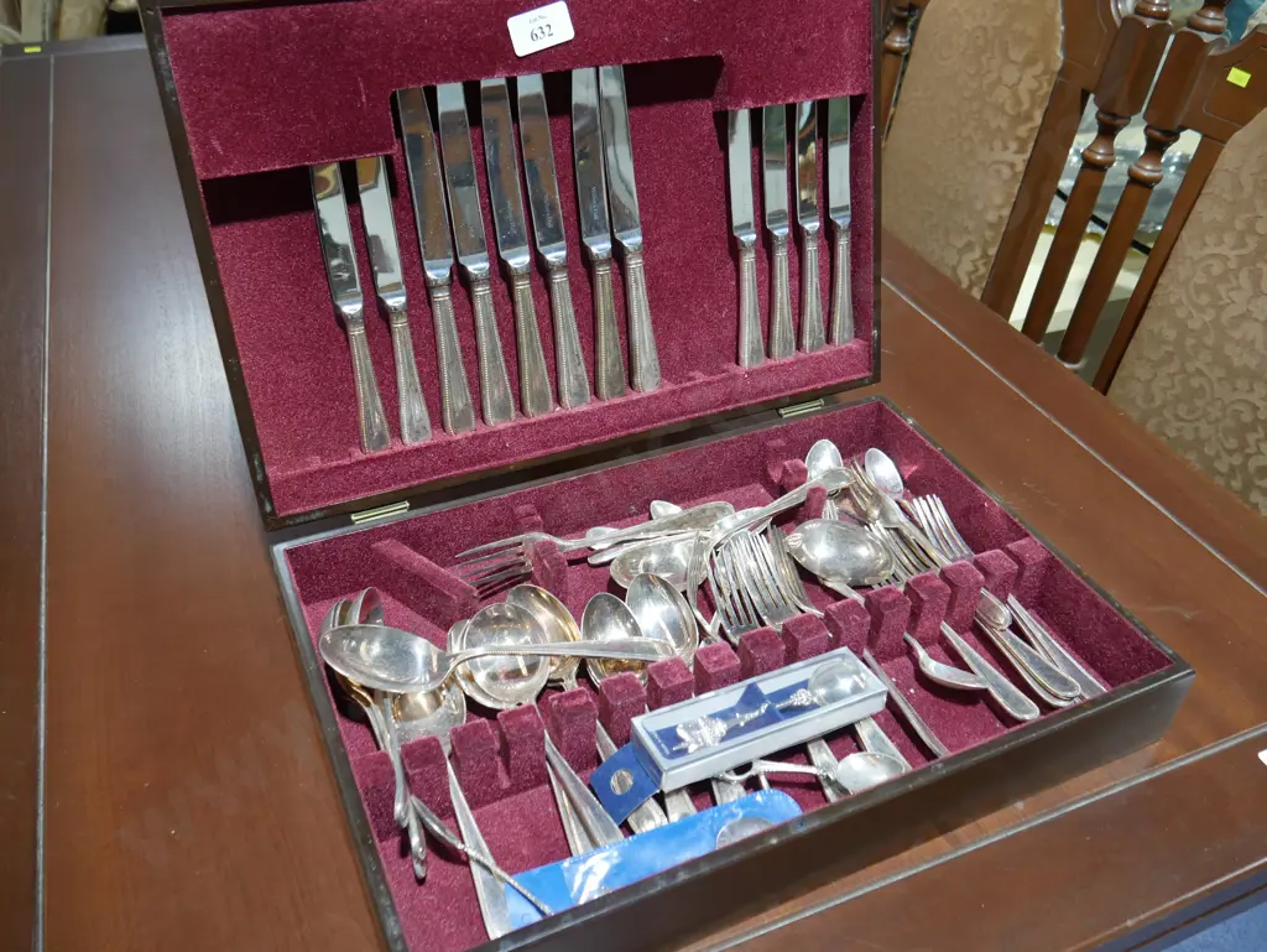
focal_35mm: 28
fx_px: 1025
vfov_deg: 49.8
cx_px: 634
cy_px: 476
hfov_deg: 63.4
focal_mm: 14
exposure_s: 1/60
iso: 640
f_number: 4
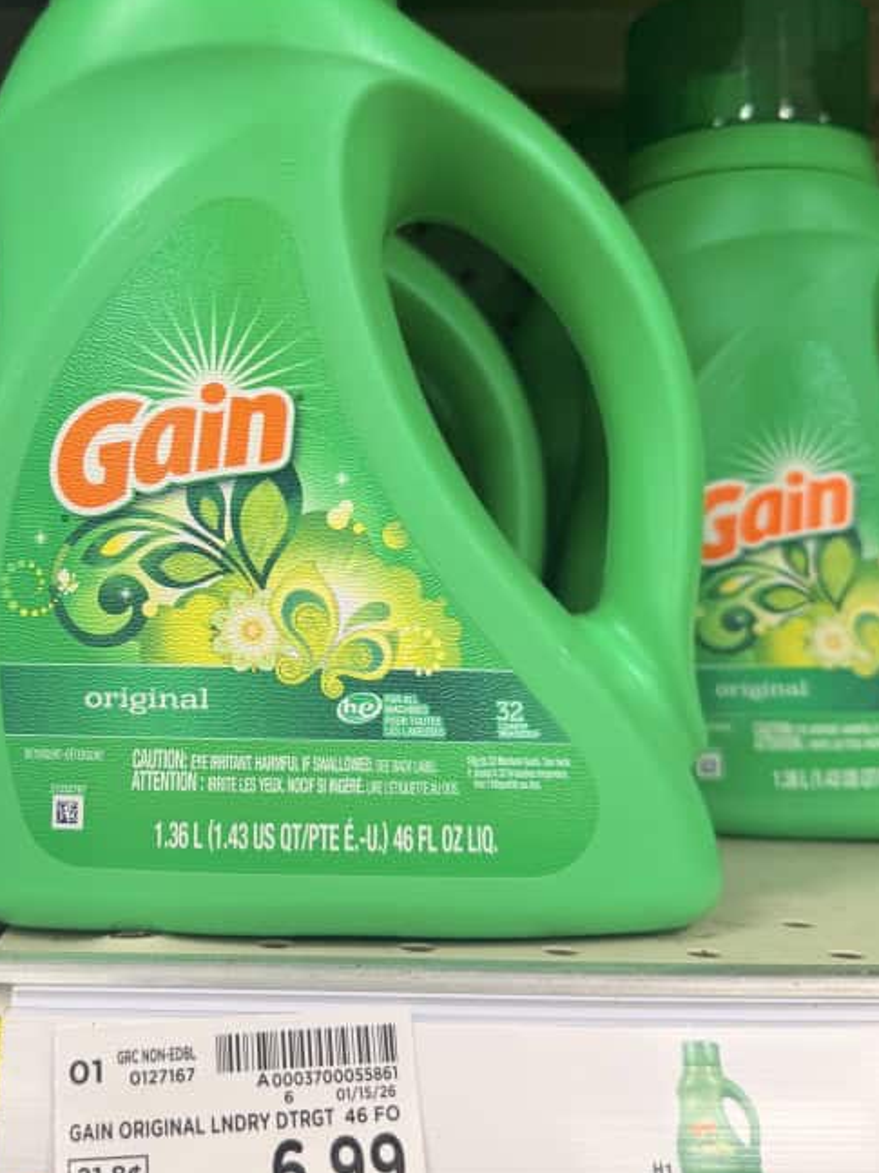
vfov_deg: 48.9
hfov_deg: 37.2
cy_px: 529
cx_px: 281
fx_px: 1287
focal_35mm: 38
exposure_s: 1/61
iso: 64
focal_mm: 6.8
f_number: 1.8
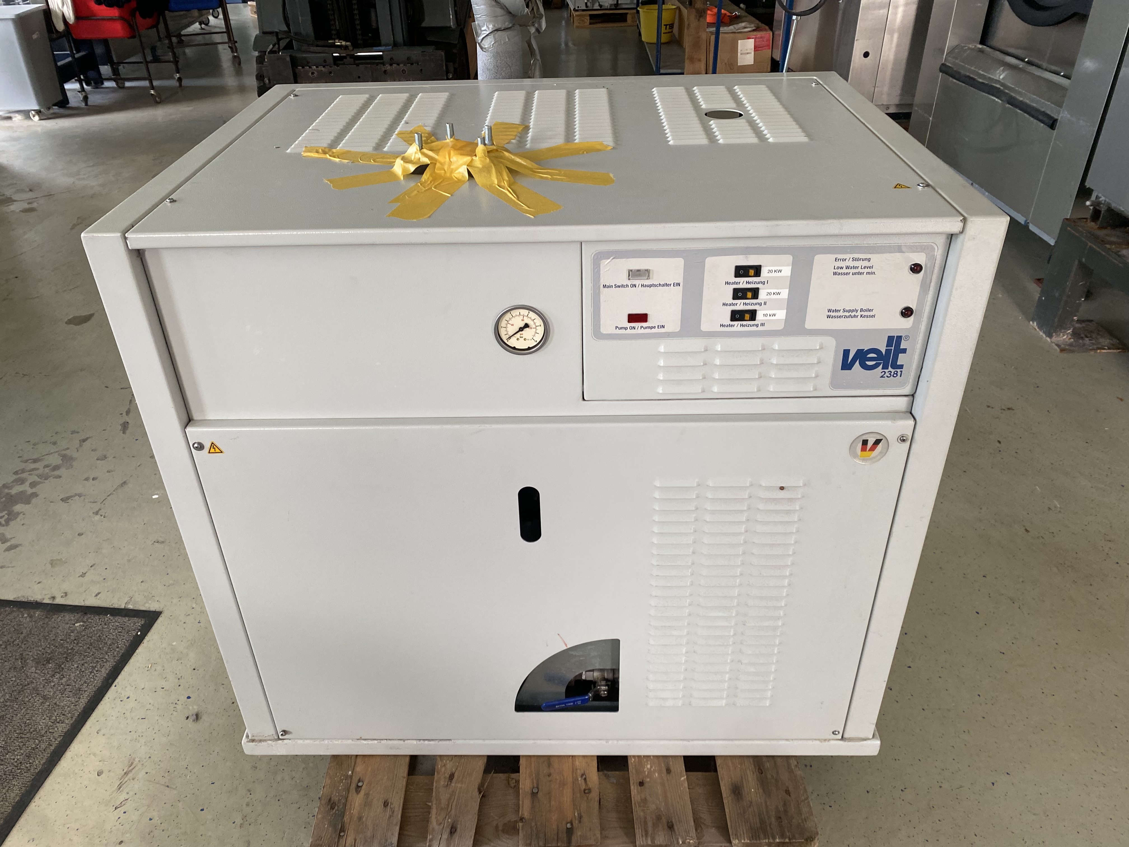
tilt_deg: -32.5
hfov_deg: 67.3
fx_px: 848
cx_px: 564
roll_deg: +0.5
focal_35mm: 26
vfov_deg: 53.1
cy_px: 424
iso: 125
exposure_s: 1/101
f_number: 1.8
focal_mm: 4.25
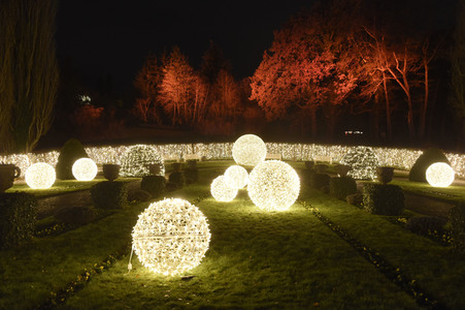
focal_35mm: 38
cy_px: 155
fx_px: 490
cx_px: 232
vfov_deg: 35.0
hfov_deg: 50.7
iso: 3200
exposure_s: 1/10
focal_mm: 38
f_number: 5.6
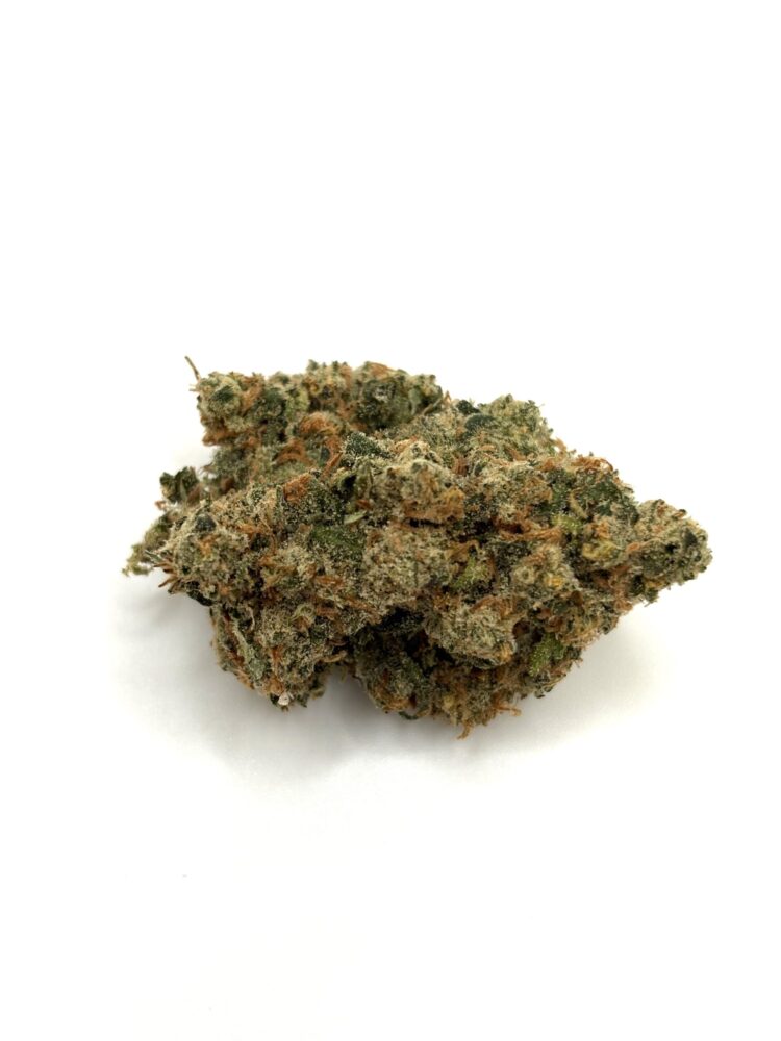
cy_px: 520
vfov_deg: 36.8
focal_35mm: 52
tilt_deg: -66.7
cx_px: 390
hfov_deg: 28.0
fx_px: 1564
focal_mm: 5.96
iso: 32
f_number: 1.6
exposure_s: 1/424
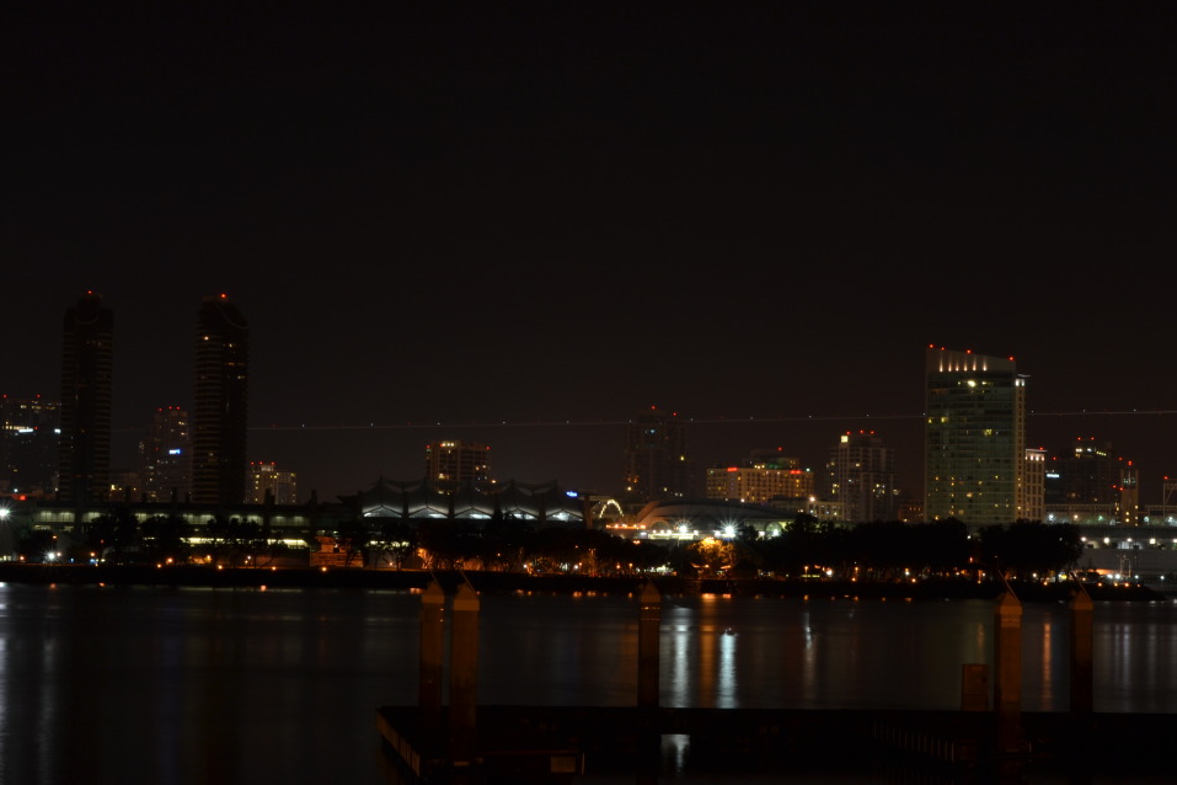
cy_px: 407
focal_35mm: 77
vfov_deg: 17.7
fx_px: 2517
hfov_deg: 26.3
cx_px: 612
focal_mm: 48
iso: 100
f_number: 22
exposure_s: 30
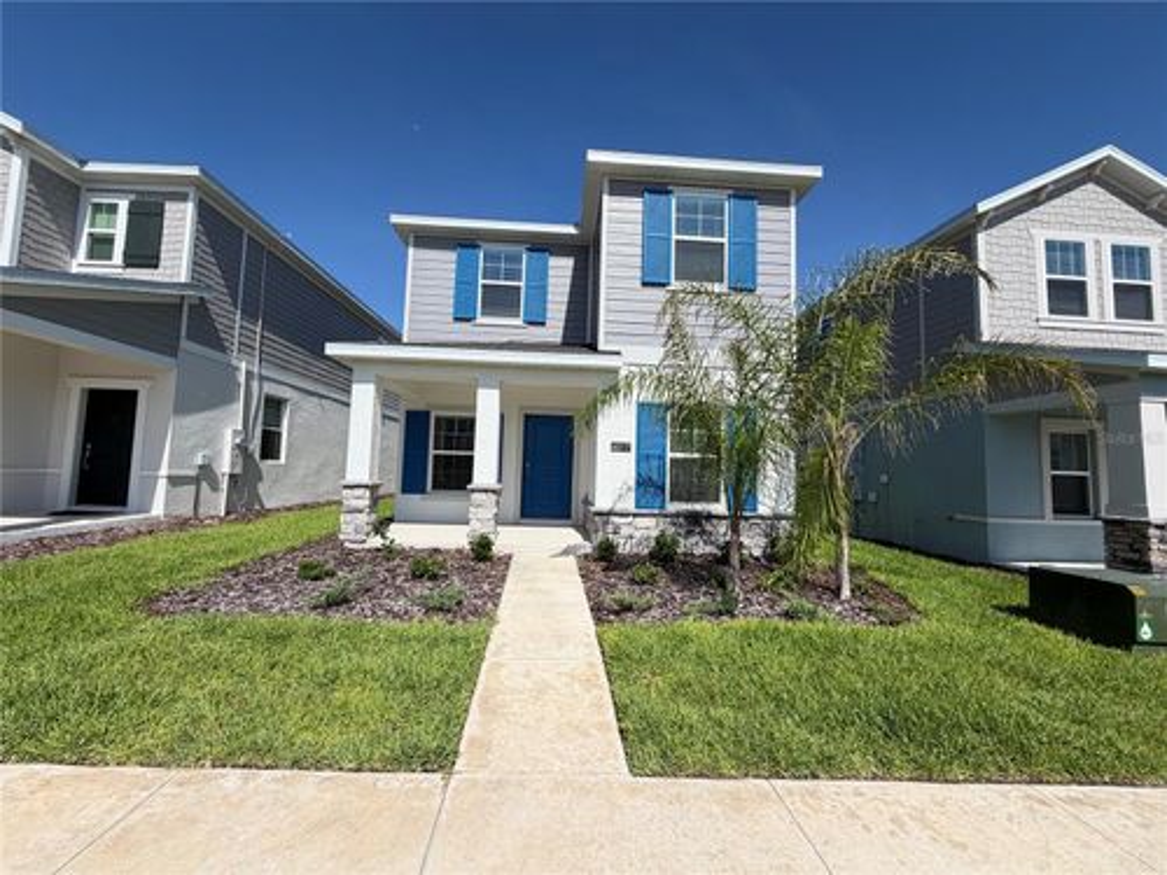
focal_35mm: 14
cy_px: 438
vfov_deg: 85.7
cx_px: 584
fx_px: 472
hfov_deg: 102.1
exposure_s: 1/928
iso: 20
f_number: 2.2
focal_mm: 2.22
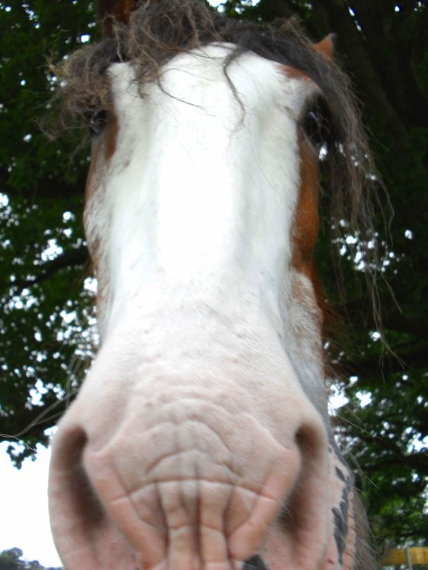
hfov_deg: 40.7
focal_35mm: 35
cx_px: 214
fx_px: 577
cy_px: 285
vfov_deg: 52.6
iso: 100
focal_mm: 6.3
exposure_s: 1/125
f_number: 3.2
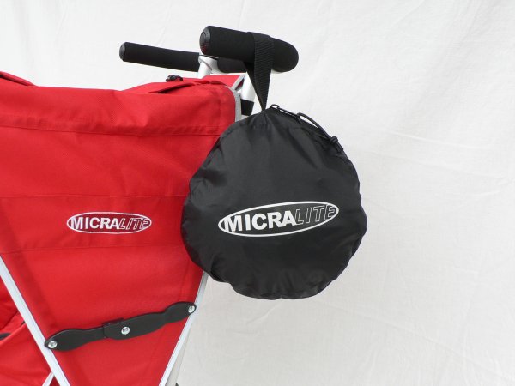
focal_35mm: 36
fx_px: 536
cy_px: 193
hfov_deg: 51.4
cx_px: 258
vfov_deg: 39.7
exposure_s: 1/125
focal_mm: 6
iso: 80
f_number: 4
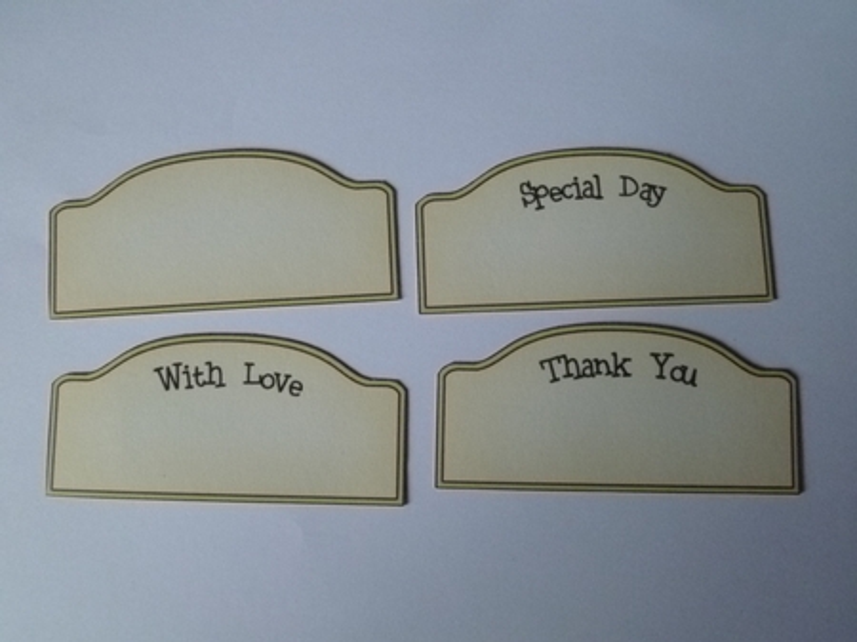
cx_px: 428
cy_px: 321
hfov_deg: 56.8
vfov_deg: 44.1
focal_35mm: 32
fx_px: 792
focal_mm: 5.7
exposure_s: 1/640
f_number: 3.5
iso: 800
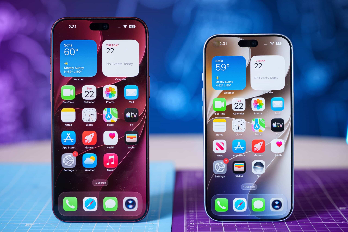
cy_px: 116
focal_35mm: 90
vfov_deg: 15.2
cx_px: 174
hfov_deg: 22.6
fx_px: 870
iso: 100
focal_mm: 90
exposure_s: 1/13
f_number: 4
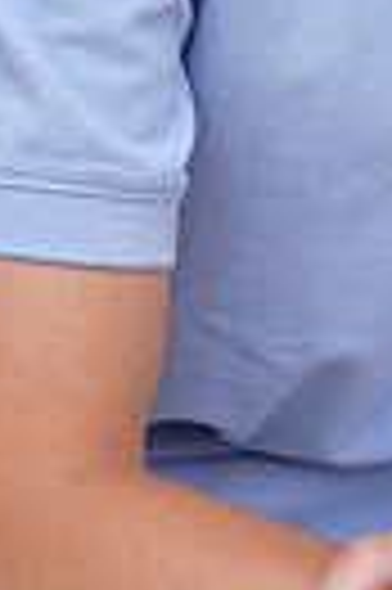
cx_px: 741
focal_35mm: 575
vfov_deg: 3.6
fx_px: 9416
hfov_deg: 2.4
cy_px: -622
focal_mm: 130
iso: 64
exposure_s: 1/100
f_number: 5
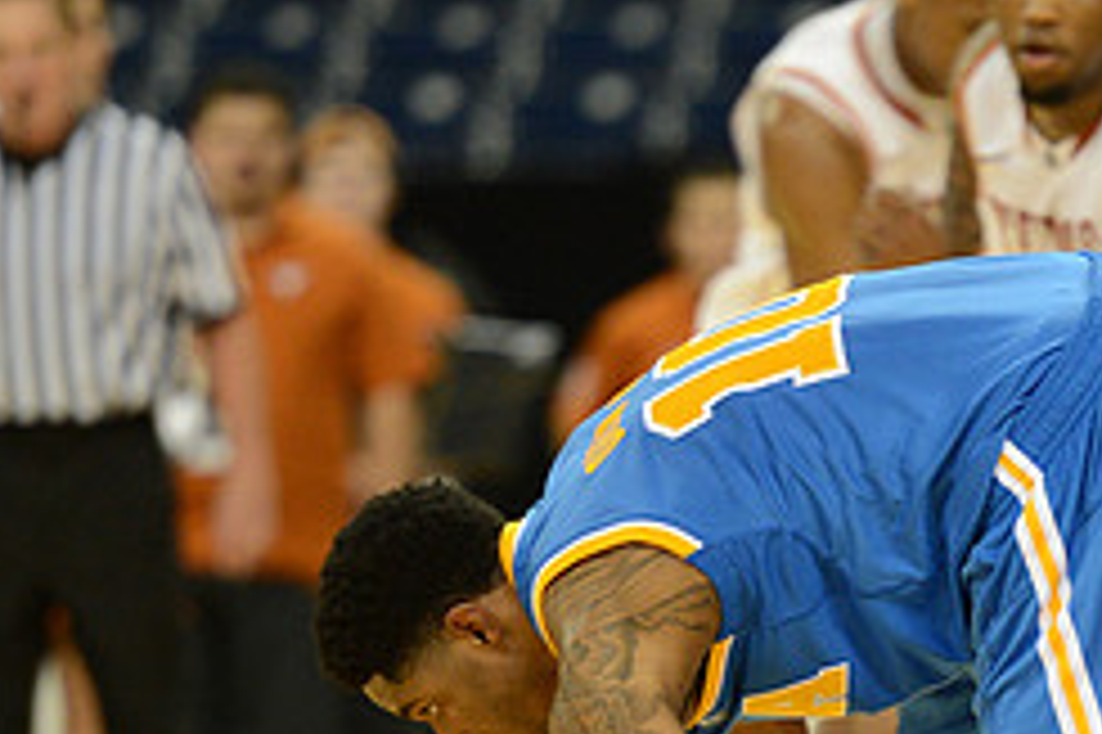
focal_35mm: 474
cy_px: 795
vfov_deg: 2.9
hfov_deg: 4.4
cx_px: 832
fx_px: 14499
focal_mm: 200
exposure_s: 1/1000
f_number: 2.8
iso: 2500
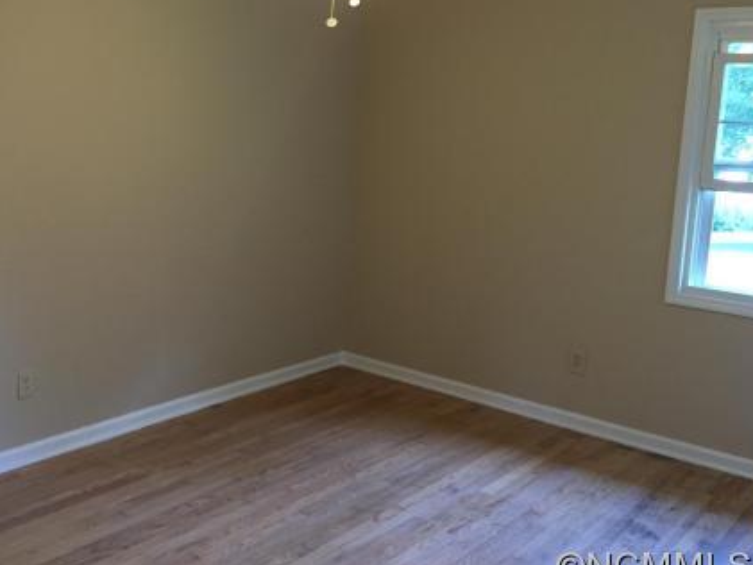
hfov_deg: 46.2
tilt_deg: -6.8
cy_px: 218
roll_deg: -2.4
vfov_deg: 35.8
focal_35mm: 40
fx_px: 870
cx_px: 259
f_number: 2.2
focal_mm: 4.15
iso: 200
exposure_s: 1/30
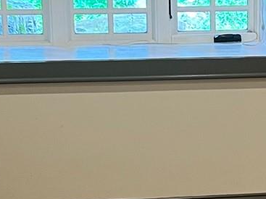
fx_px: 1114
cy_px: 156
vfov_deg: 10.2
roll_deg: +1.1
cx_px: 221
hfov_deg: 13.5
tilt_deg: -12.8
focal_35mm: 145
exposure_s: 1/60
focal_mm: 5.7
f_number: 1.5
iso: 125
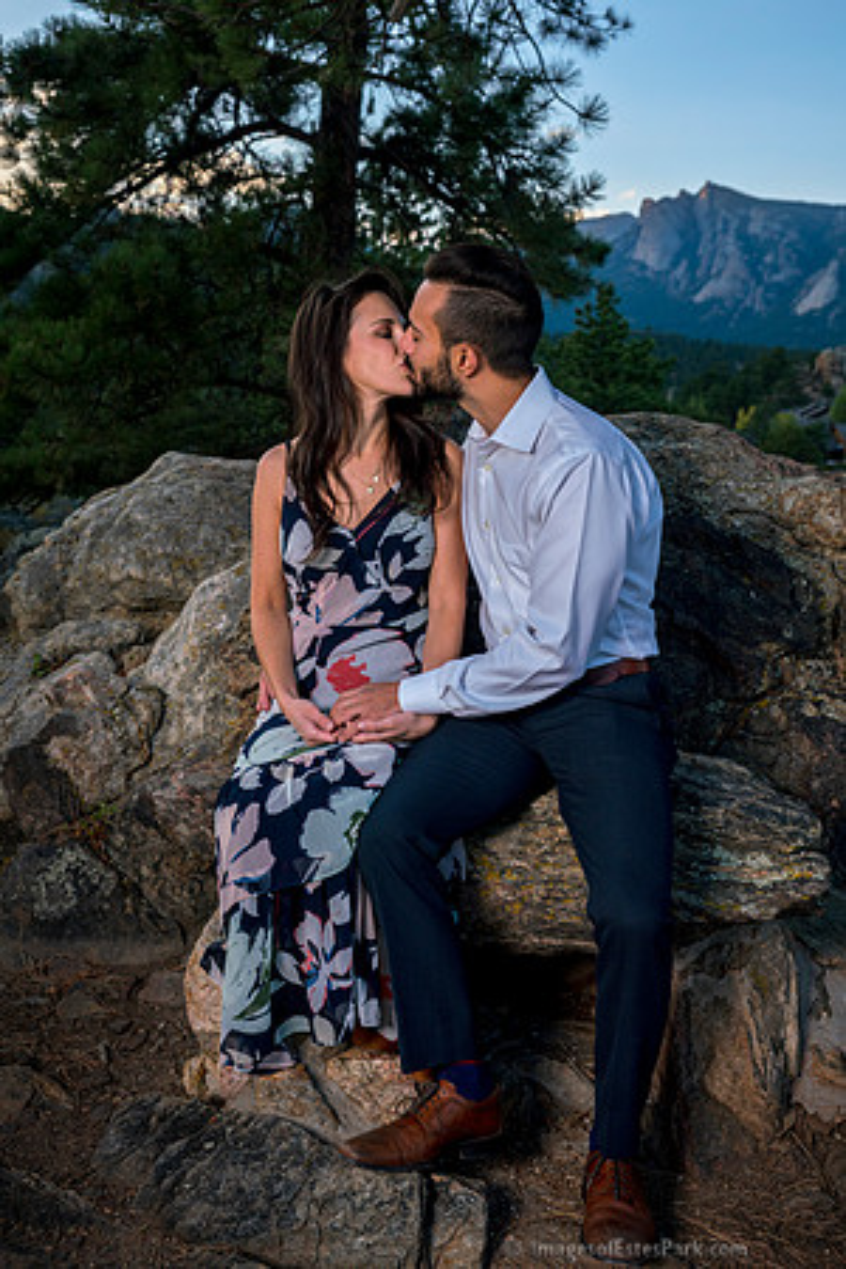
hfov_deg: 37.9
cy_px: 634
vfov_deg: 54.4
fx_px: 1234
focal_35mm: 35
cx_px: 423
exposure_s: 1/200
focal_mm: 35
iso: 160
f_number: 5.6
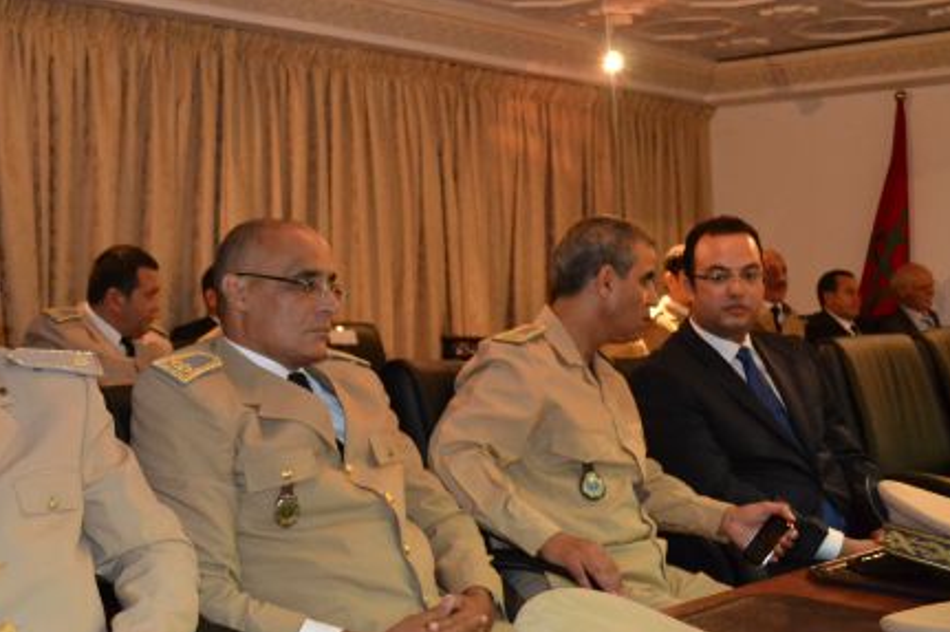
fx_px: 1292
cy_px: 432
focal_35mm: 49
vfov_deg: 27.3
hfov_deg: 39.6
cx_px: 280
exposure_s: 1/60
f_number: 3.8
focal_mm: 22
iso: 3200
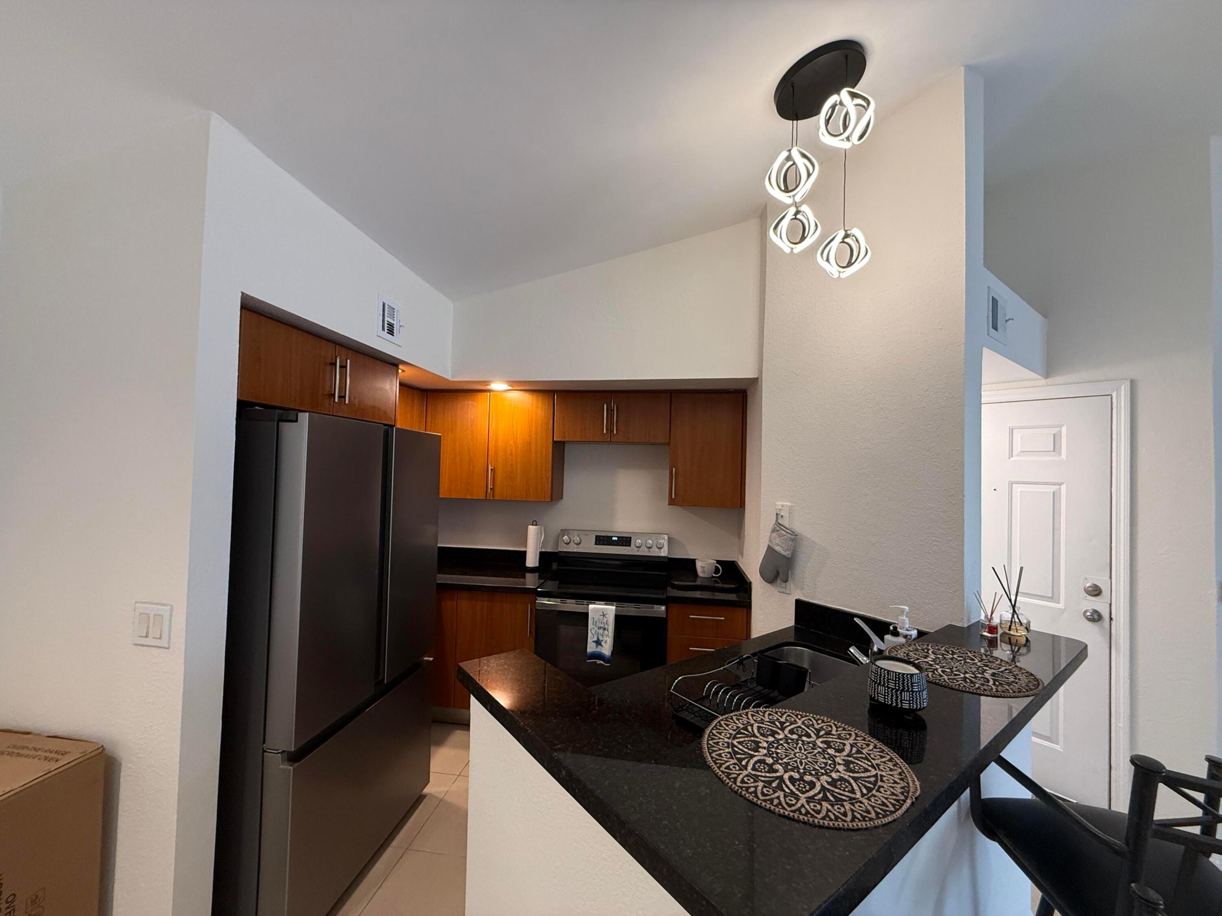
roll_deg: -1.3
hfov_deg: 102.1
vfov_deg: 85.7
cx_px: 611
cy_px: 458
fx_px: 494
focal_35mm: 14
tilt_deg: +1.7
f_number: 2.2
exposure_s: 1/120
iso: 250
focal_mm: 2.22
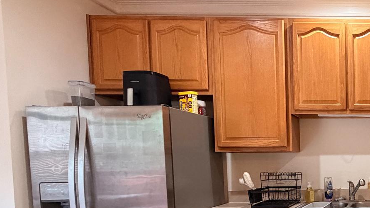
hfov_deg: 44.1
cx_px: 402
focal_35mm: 35
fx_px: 343
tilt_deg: -2.3
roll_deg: +1.2
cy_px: 179
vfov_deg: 32.4
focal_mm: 2.22
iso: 500
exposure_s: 1/60
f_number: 2.2
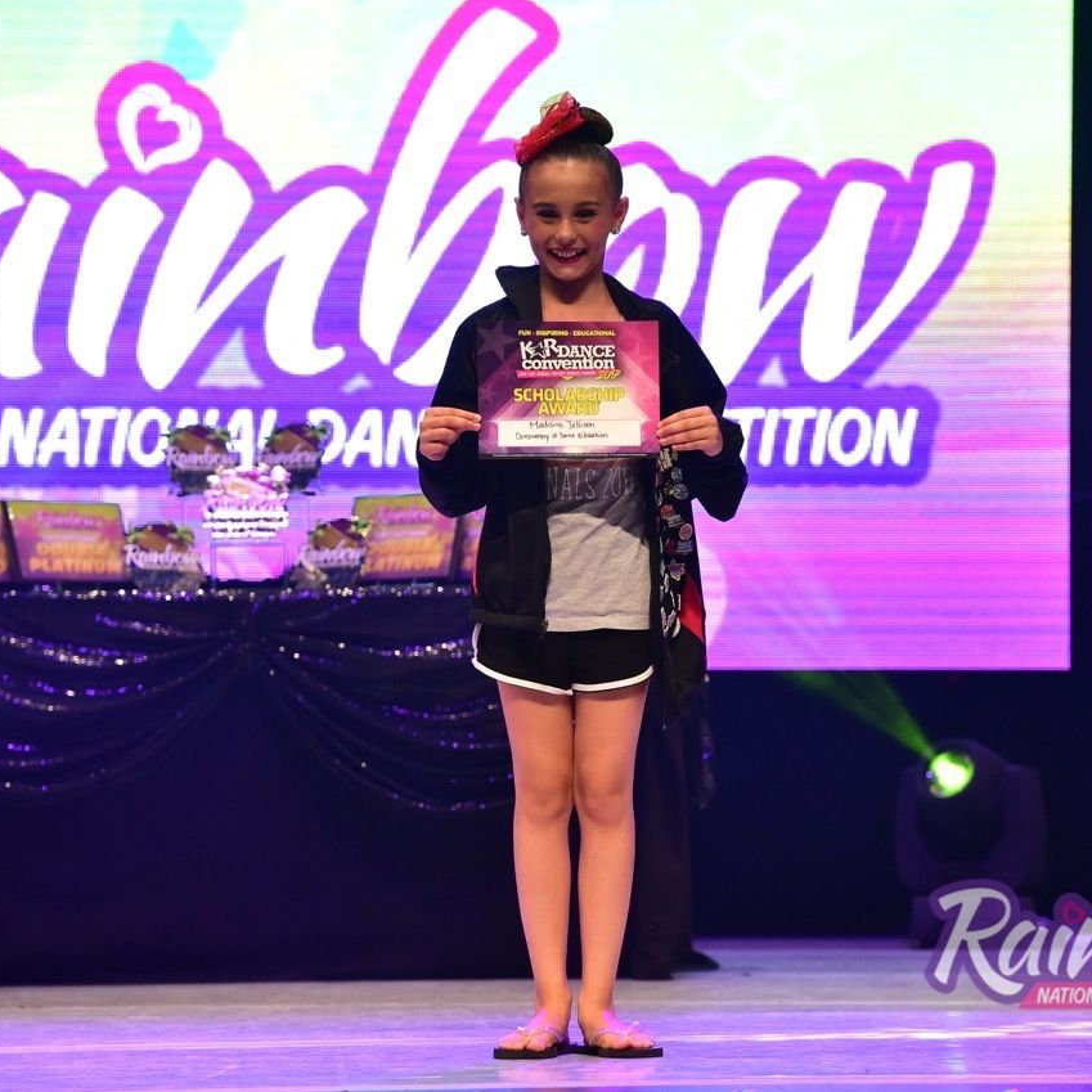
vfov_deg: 7.4
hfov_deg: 7.4
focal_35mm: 237
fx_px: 8459
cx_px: 557
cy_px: 545
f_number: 4.5
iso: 4000
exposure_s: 1/640
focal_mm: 185
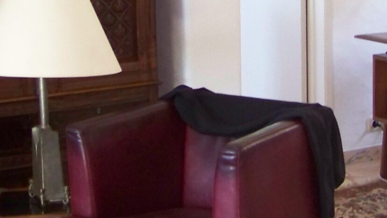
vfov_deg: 9.9
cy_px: -14
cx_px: 239
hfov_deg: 17.7
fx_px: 1242
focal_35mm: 121
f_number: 2.8
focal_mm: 5.85
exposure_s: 1/30
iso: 200
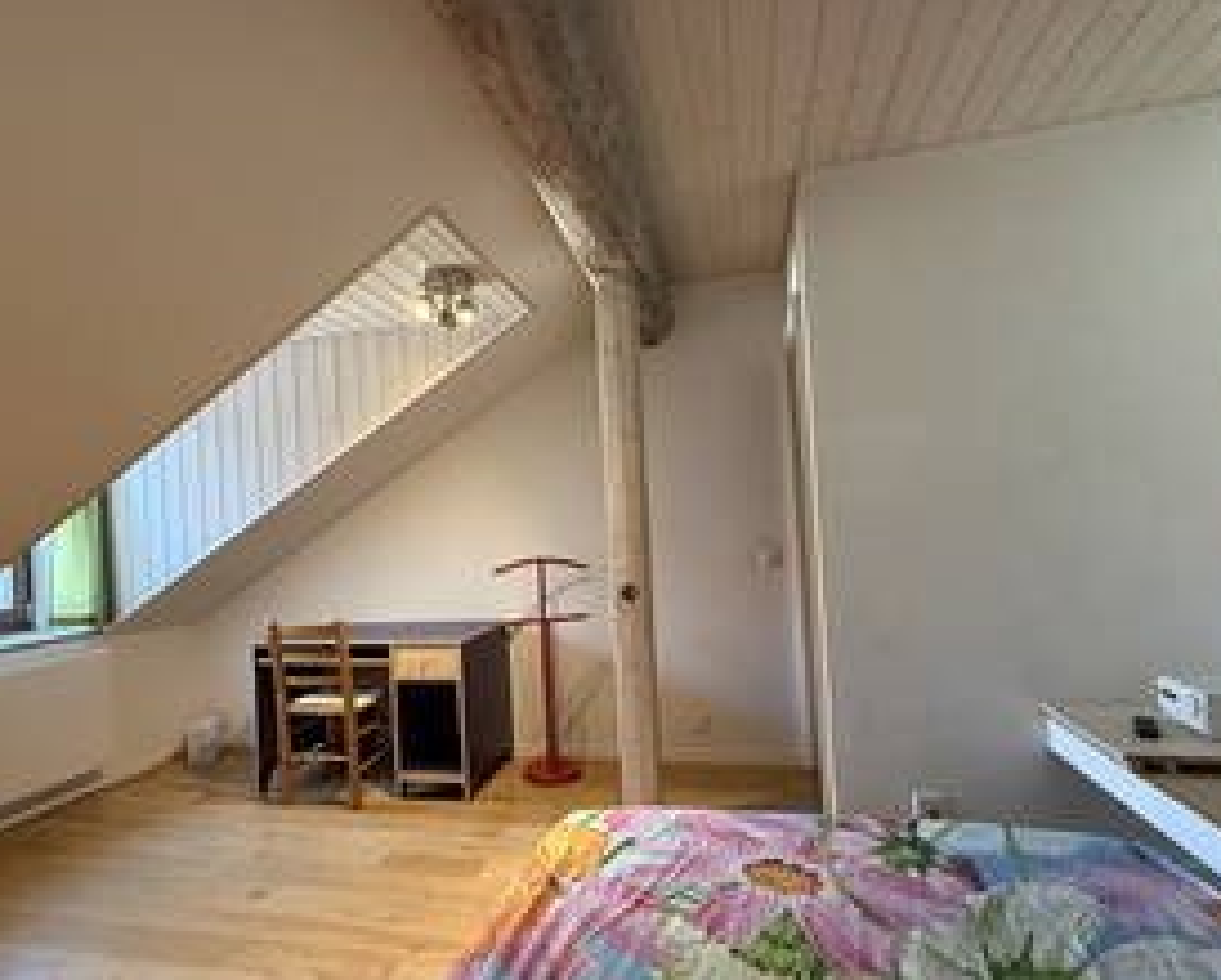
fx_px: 651
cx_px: 586
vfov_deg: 73.8
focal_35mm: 18
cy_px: 515
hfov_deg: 86.3
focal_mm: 2.22
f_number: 2.2
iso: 400
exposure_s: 1/60
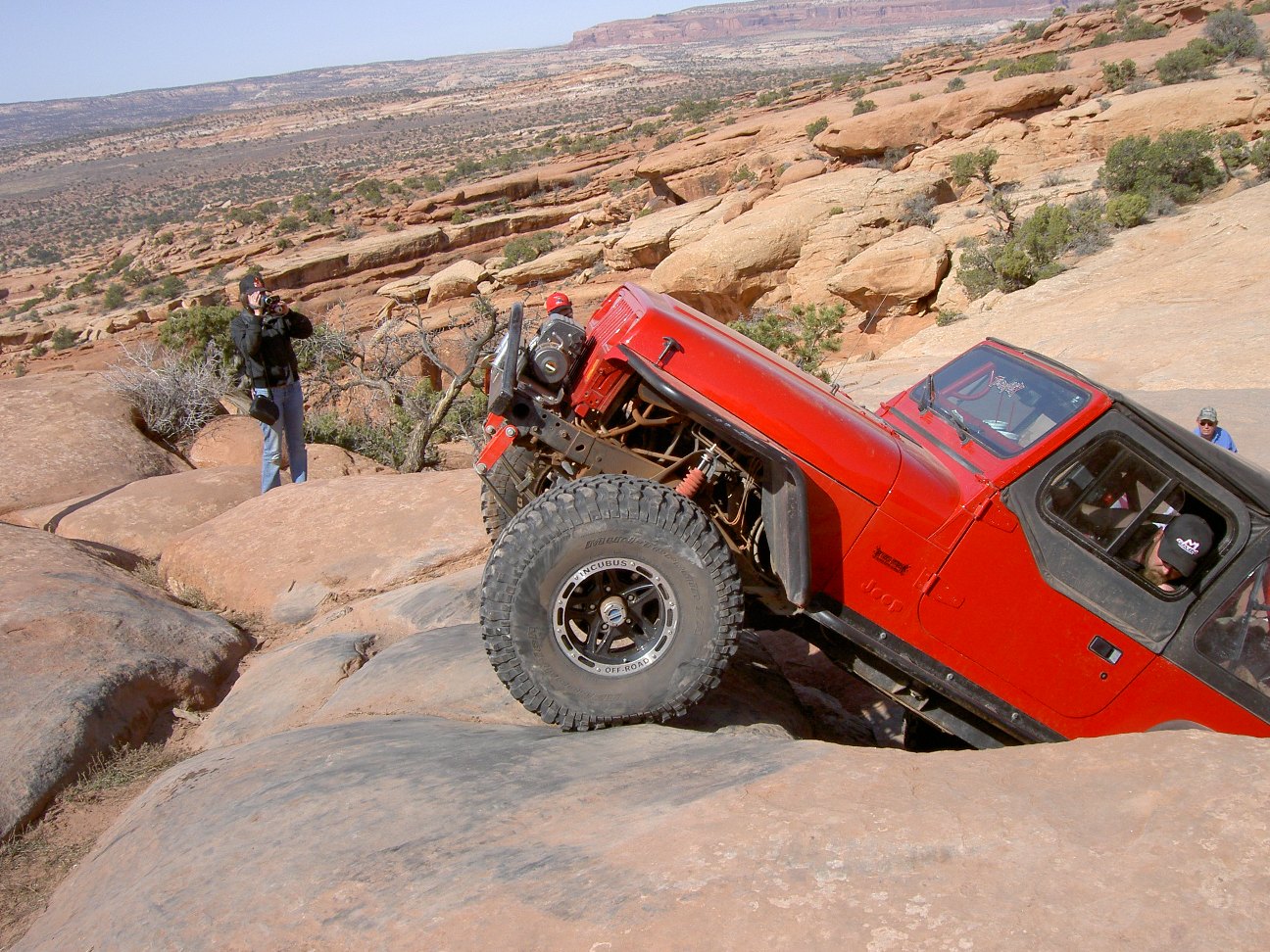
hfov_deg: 47.9
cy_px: 476
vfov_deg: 36.8
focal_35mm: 39
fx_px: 1431
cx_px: 635
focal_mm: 8
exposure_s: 1/640
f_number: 4.7
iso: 100
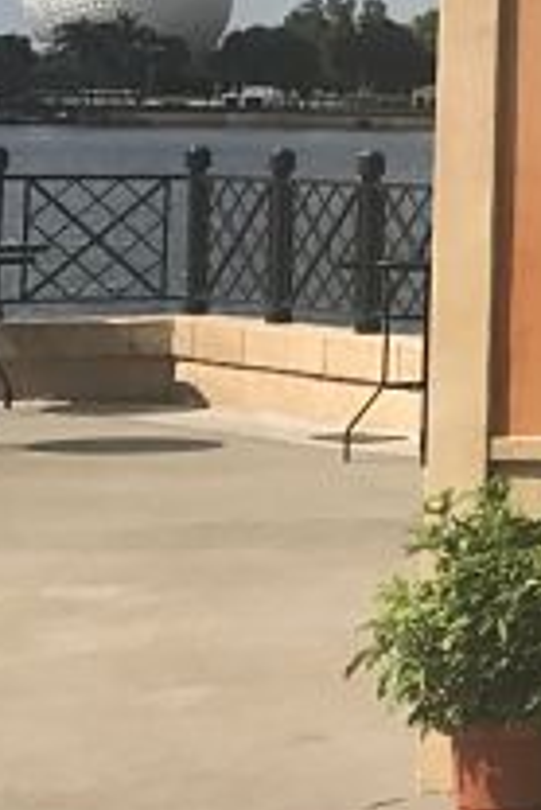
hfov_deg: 9.8
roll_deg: +0.1
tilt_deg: +2.2
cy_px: 35
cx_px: 1530
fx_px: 2520
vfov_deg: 17.9
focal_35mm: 112
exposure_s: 1/3546
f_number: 1.8
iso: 20
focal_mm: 3.99
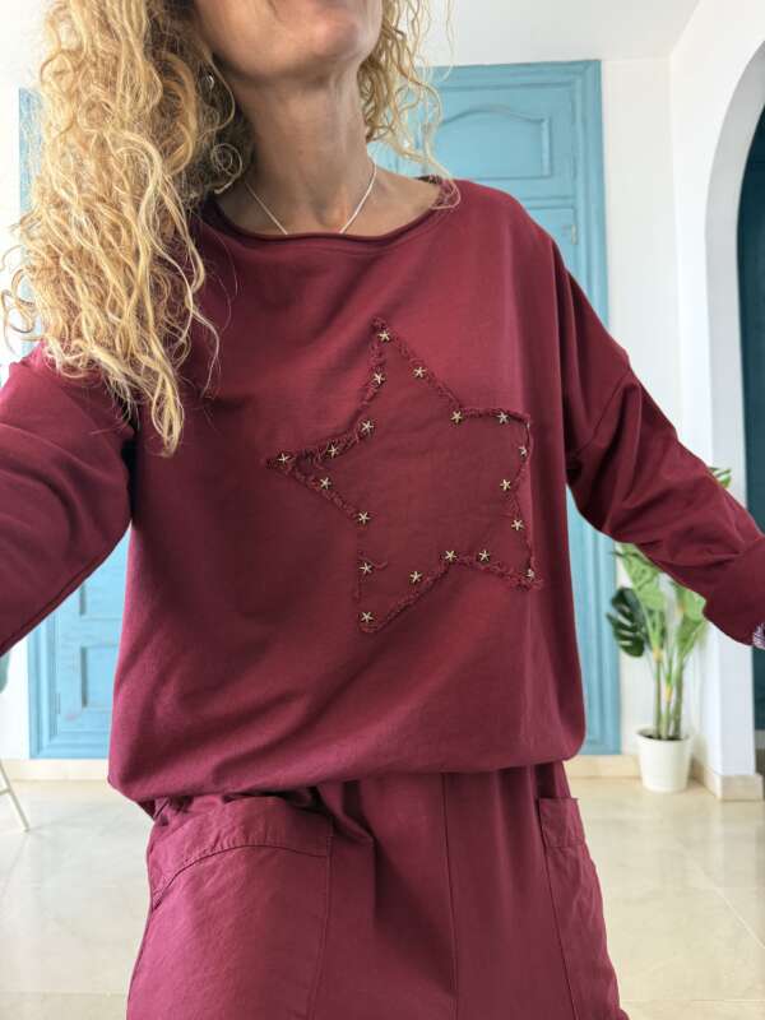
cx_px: 382
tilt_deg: +1.4
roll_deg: +0.7
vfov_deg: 71.6
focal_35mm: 24
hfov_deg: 56.8
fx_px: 707
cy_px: 510
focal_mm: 6.76
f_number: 1.78
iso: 250
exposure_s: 1/60
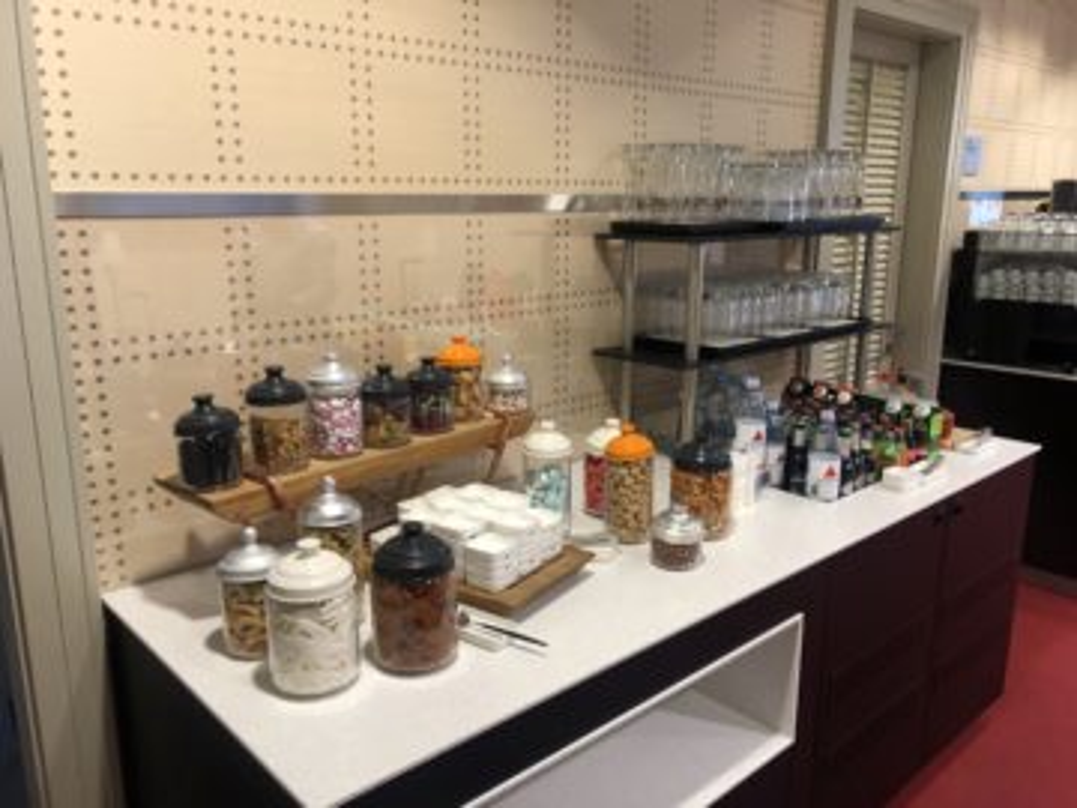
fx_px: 871
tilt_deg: -14.4
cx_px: 538
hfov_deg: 63.4
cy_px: 404
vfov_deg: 49.7
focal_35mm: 28
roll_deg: +1.1
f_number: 1.8
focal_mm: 4
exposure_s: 1/17
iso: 80
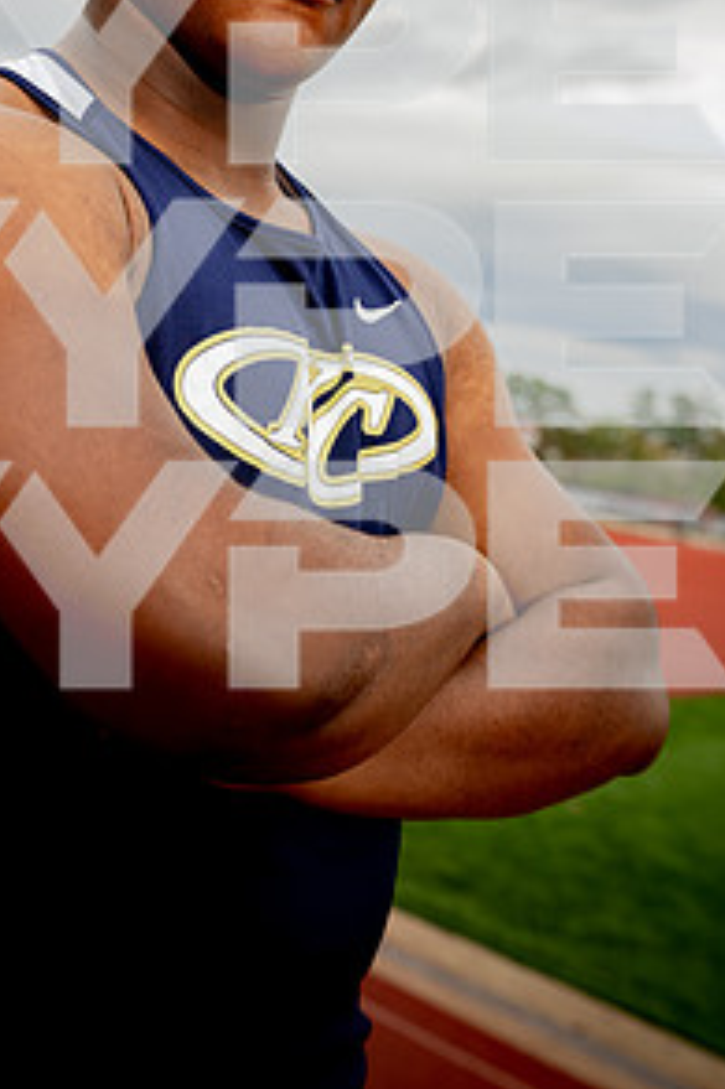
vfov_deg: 33.0
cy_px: 316
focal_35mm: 60
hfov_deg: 22.4
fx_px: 1815
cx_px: 193
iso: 200
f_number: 4.5
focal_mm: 39
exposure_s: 1/250
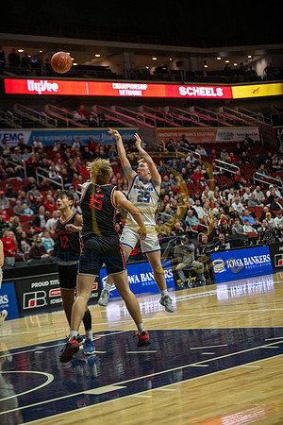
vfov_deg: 27.0
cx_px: 142
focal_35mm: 75
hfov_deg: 18.2
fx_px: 884
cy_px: 212
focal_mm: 75
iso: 2000
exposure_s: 1/1250
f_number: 2.8
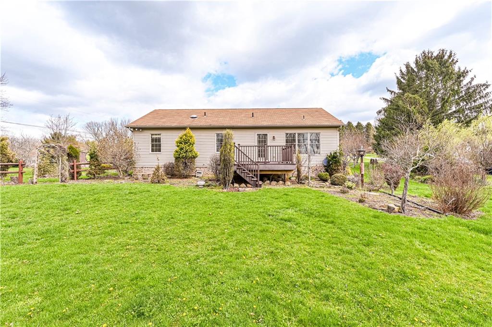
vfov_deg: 77.2
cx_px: 246
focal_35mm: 15
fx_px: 205
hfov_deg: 100.4
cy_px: 164
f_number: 9
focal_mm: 15
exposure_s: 1/125
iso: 160
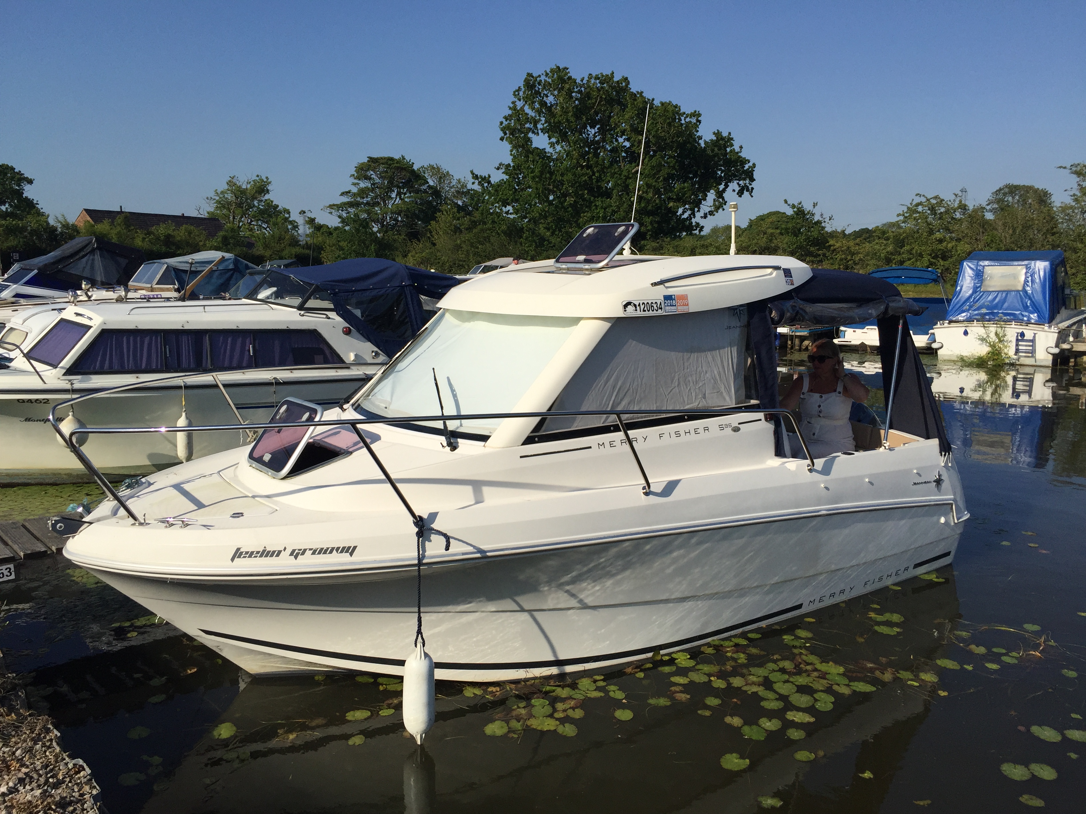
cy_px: 407
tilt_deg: -8.0
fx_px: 910
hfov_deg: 61.7
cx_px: 543
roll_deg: -0.7
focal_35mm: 29
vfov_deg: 48.2
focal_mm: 4.15
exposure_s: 1/4405
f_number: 2.2
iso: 32
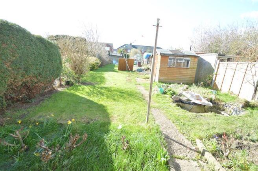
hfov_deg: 100.4
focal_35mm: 15
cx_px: 129
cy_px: 86
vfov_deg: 77.2
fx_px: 107
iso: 100
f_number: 5
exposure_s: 1/100
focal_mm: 10
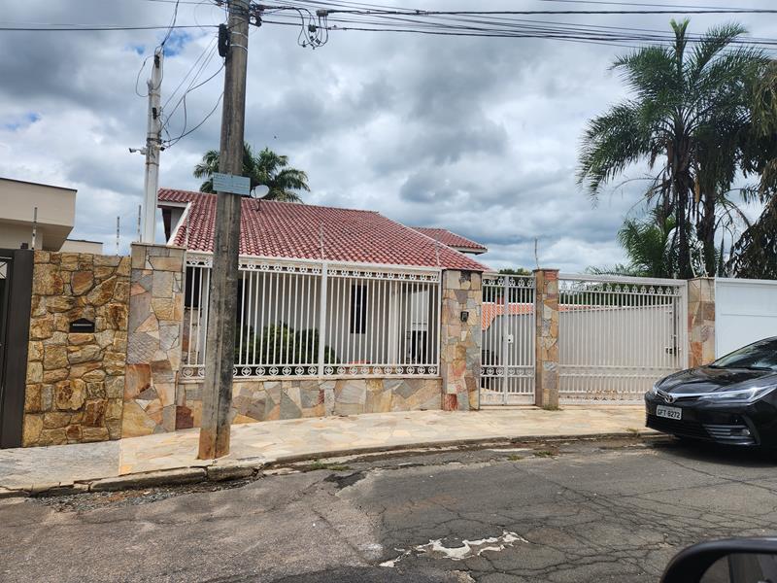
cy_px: 292
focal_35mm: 23
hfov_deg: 73.9
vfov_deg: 58.9
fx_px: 516
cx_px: 388
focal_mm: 5.4
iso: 20
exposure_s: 1/3117
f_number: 1.8
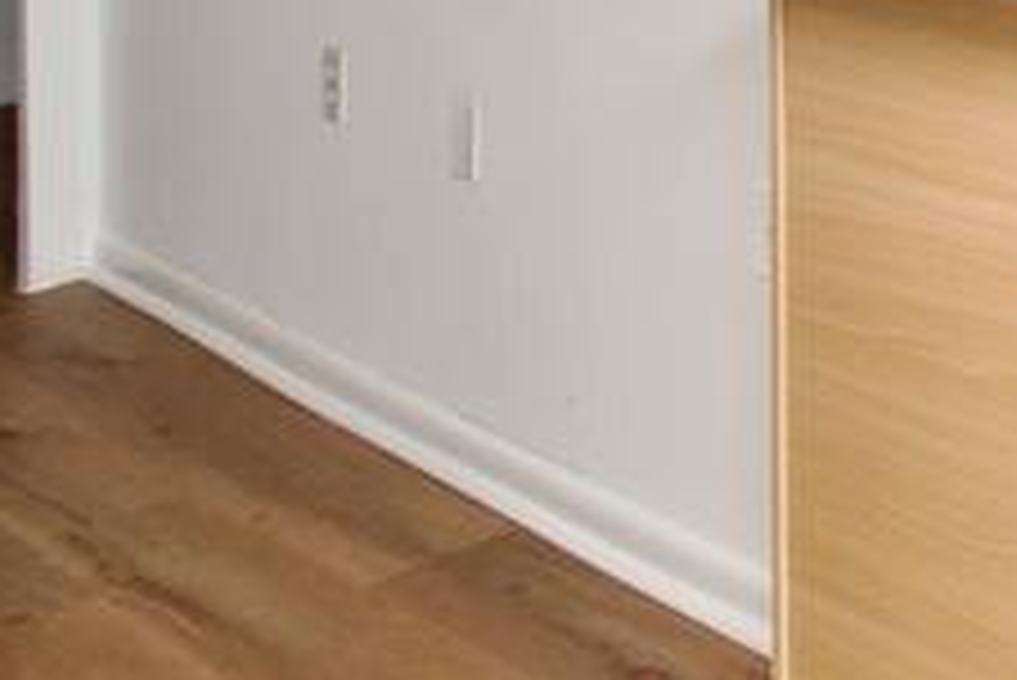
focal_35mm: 68
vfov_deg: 16.9
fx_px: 1922
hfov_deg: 19.0
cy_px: -516
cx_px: 2007
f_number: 7.1
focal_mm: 10
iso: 320
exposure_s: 1/80
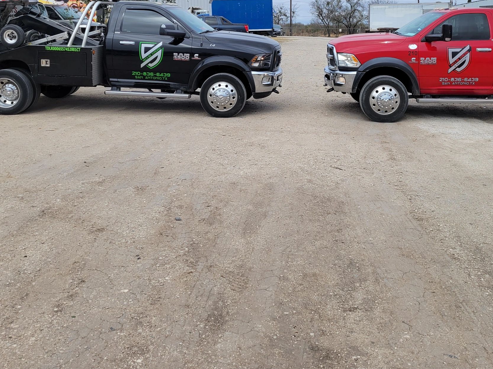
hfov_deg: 46.5
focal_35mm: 40
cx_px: 303
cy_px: 93
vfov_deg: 35.2
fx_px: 570
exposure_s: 1/2060
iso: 40
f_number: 1.8
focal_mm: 5.4
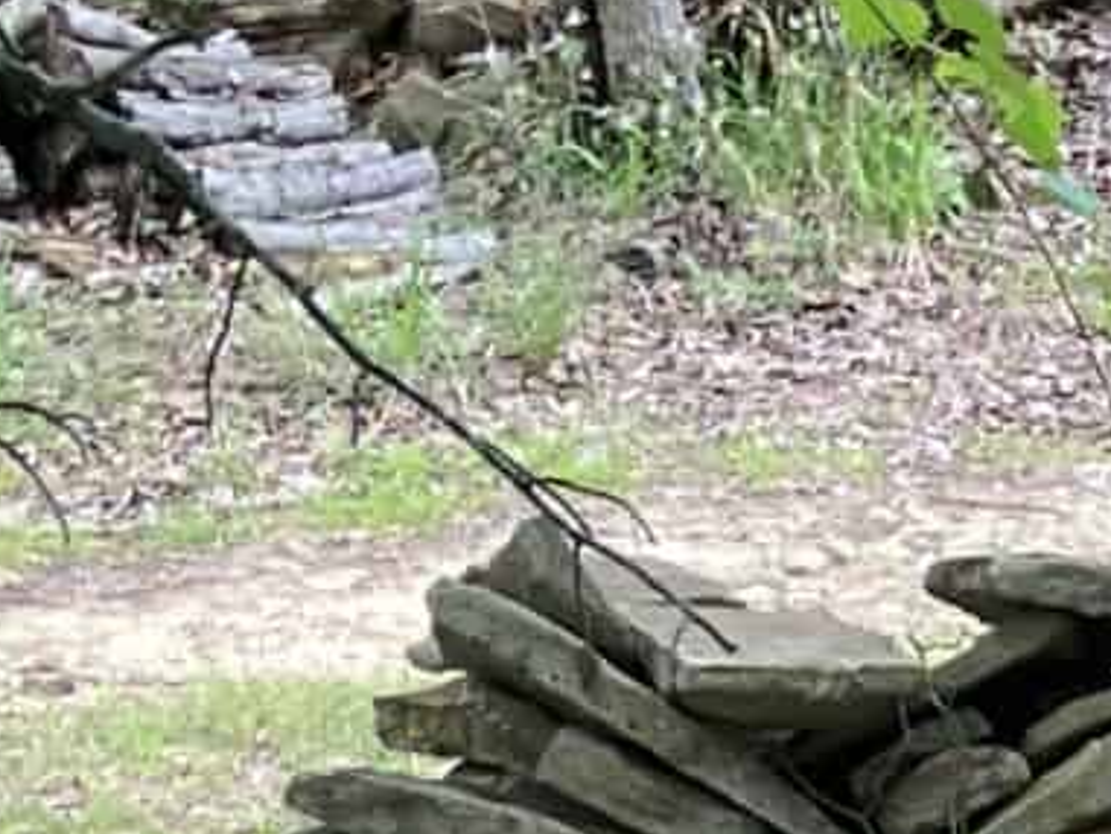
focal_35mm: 188
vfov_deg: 7.1
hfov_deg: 9.9
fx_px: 6036
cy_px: 2502
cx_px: 2006
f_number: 1.8
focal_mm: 3.99
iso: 64
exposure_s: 1/121
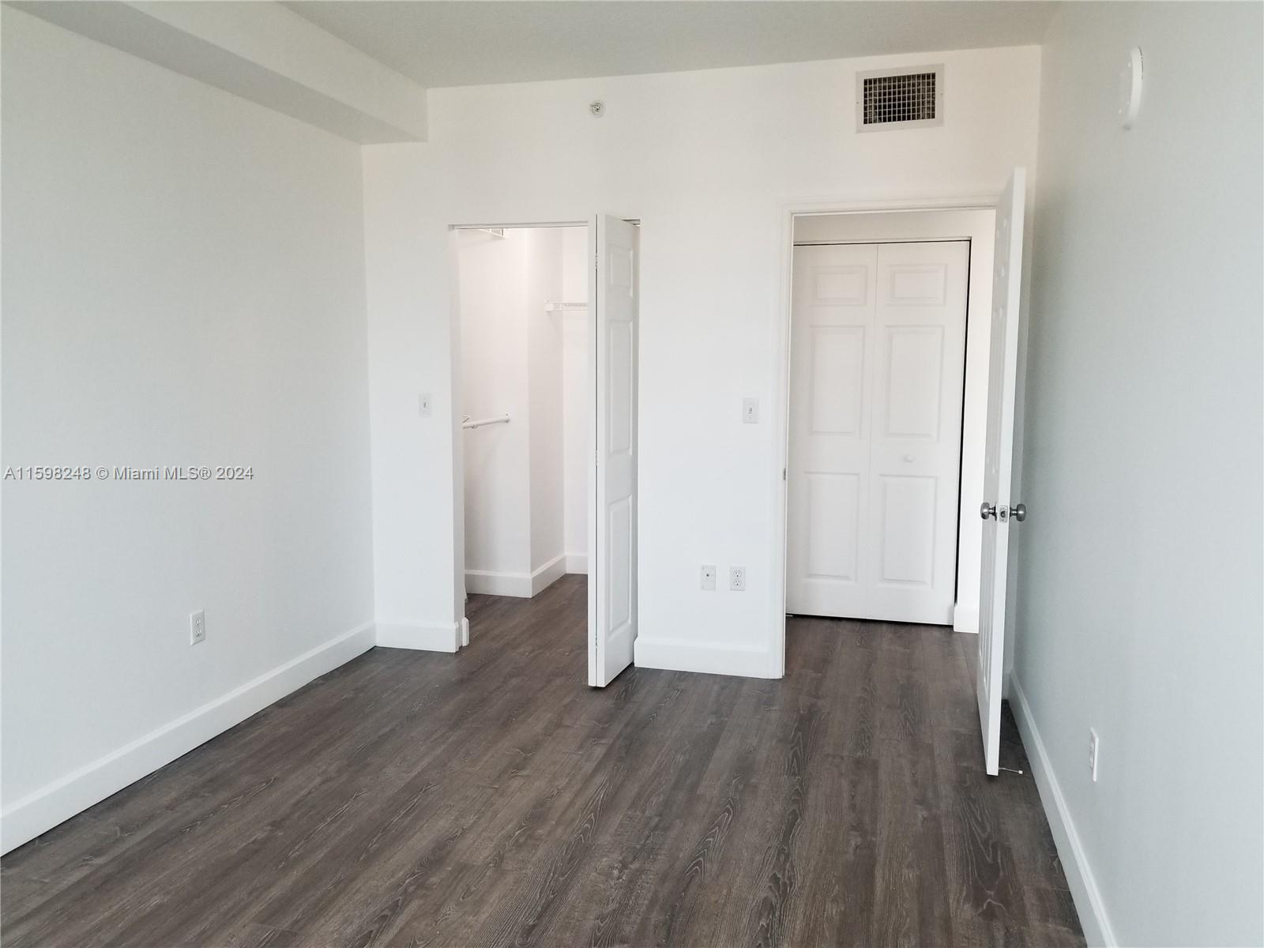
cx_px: 632
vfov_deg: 53.1
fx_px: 949
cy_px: 474
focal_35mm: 26
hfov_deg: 67.3
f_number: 1.7
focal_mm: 4.3
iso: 160
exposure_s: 1/60
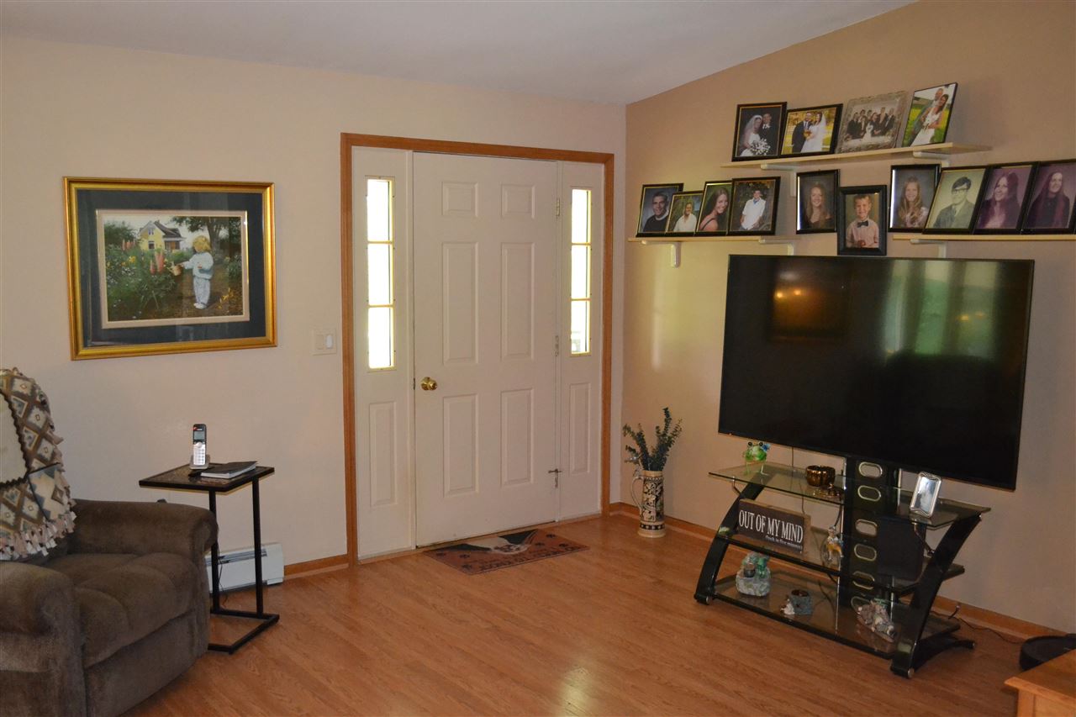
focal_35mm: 33
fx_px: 986
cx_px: 538
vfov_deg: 40.0
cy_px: 358
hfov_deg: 57.2
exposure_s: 1/60
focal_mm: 22
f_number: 4
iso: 3200
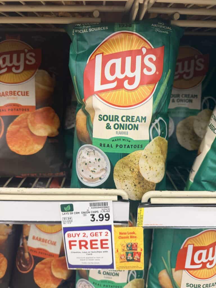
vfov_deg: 71.6
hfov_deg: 56.8
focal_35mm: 24
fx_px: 200
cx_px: 108
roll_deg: -0.3
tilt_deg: -23.3
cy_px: 144
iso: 200
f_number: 1.78
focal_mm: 6.76
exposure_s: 1/64
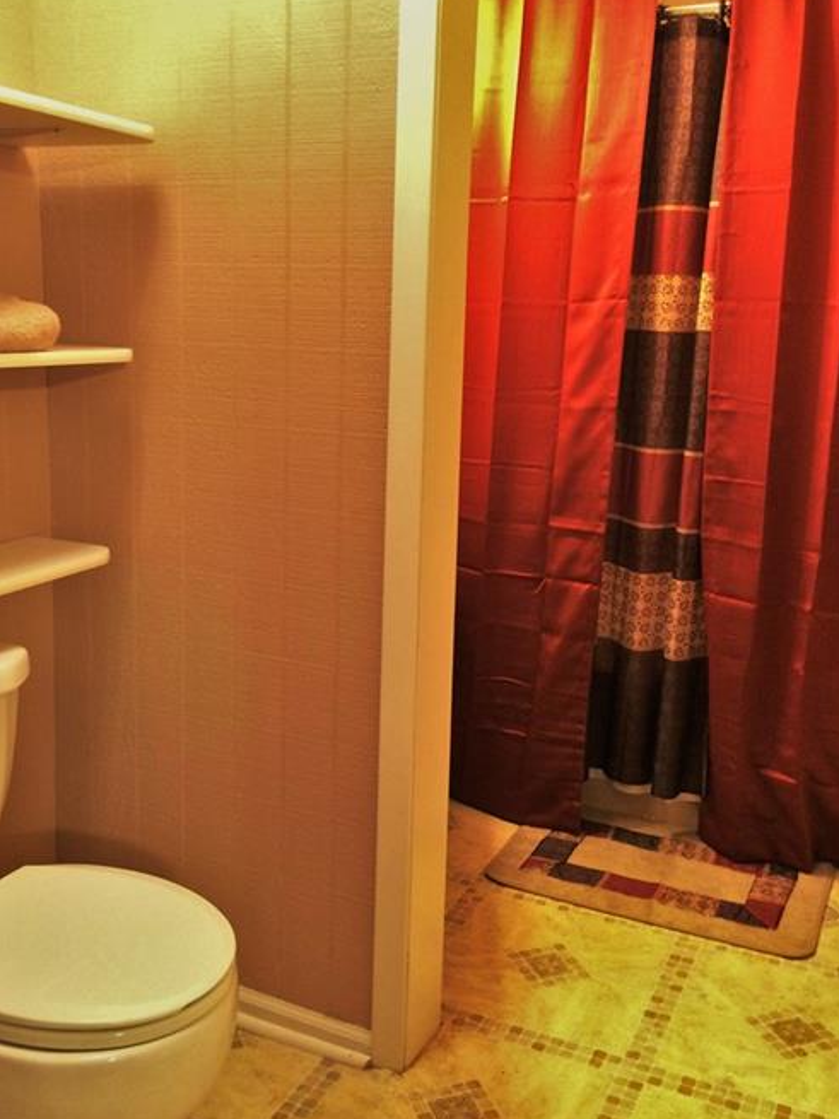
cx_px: 408
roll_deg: -0.6
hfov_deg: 41.8
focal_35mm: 34
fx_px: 1099
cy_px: 497
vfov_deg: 53.8
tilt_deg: -9.1
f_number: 2.2
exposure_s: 1/30
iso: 250
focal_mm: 4.15
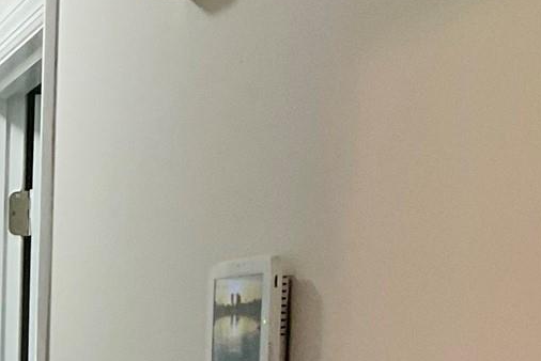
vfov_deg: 10.9
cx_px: -326
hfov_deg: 15.2
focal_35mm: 122
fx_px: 1834
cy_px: 500
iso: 100
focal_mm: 3
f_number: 1.8
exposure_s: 1/60
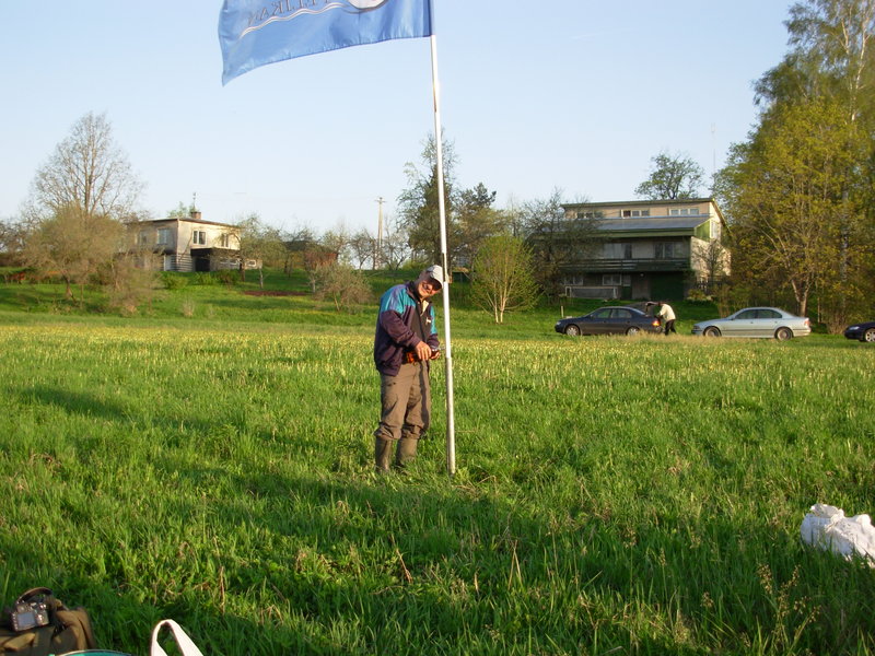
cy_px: 328
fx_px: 961
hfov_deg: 49.0
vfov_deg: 37.7
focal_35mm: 38
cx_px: 438
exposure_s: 1/304
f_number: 2.9
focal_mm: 6.3
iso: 50
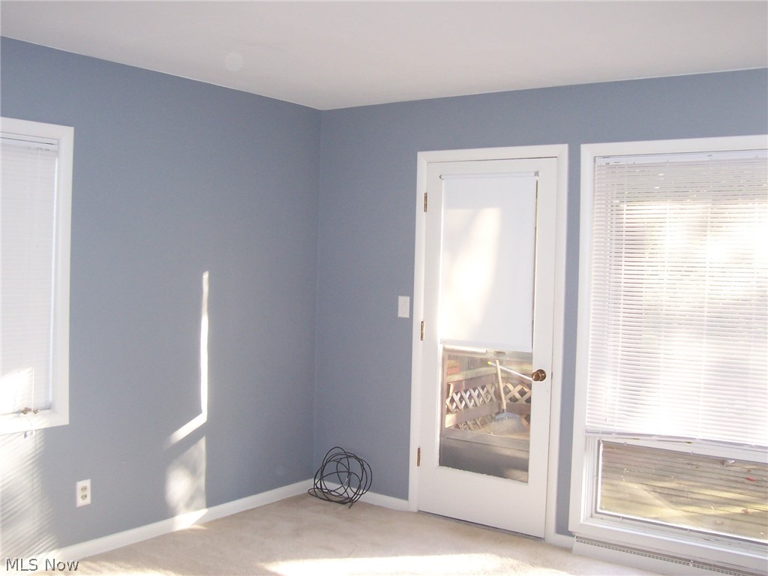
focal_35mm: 37
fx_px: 821
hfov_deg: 50.1
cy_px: 288
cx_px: 384
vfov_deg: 38.7
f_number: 2.8
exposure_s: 1/60
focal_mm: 5.6
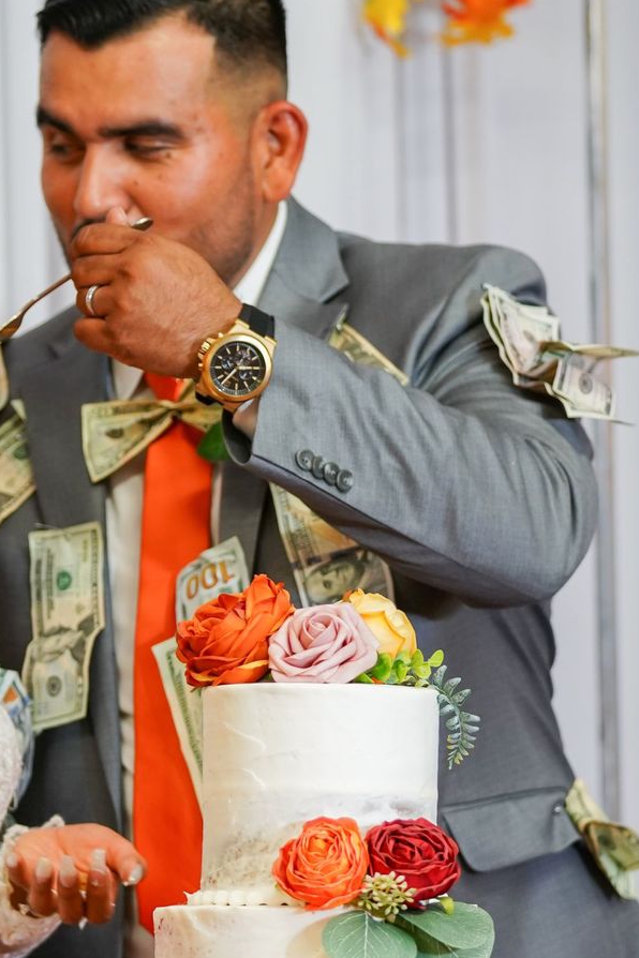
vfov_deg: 8.4
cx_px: -25
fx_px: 6496
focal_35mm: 244
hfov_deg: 5.6
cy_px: 567
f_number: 3.2
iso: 800
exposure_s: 1/125
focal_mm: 97
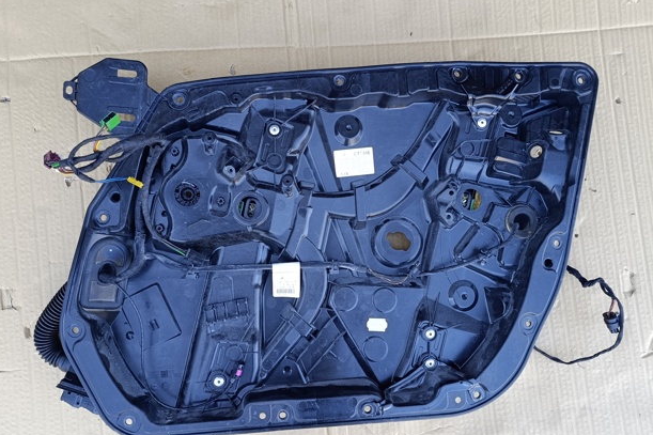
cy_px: 251
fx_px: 453
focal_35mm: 25
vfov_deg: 51.1
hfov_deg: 71.5
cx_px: 318
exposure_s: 1/100
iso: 320
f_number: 1.7
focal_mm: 6.11
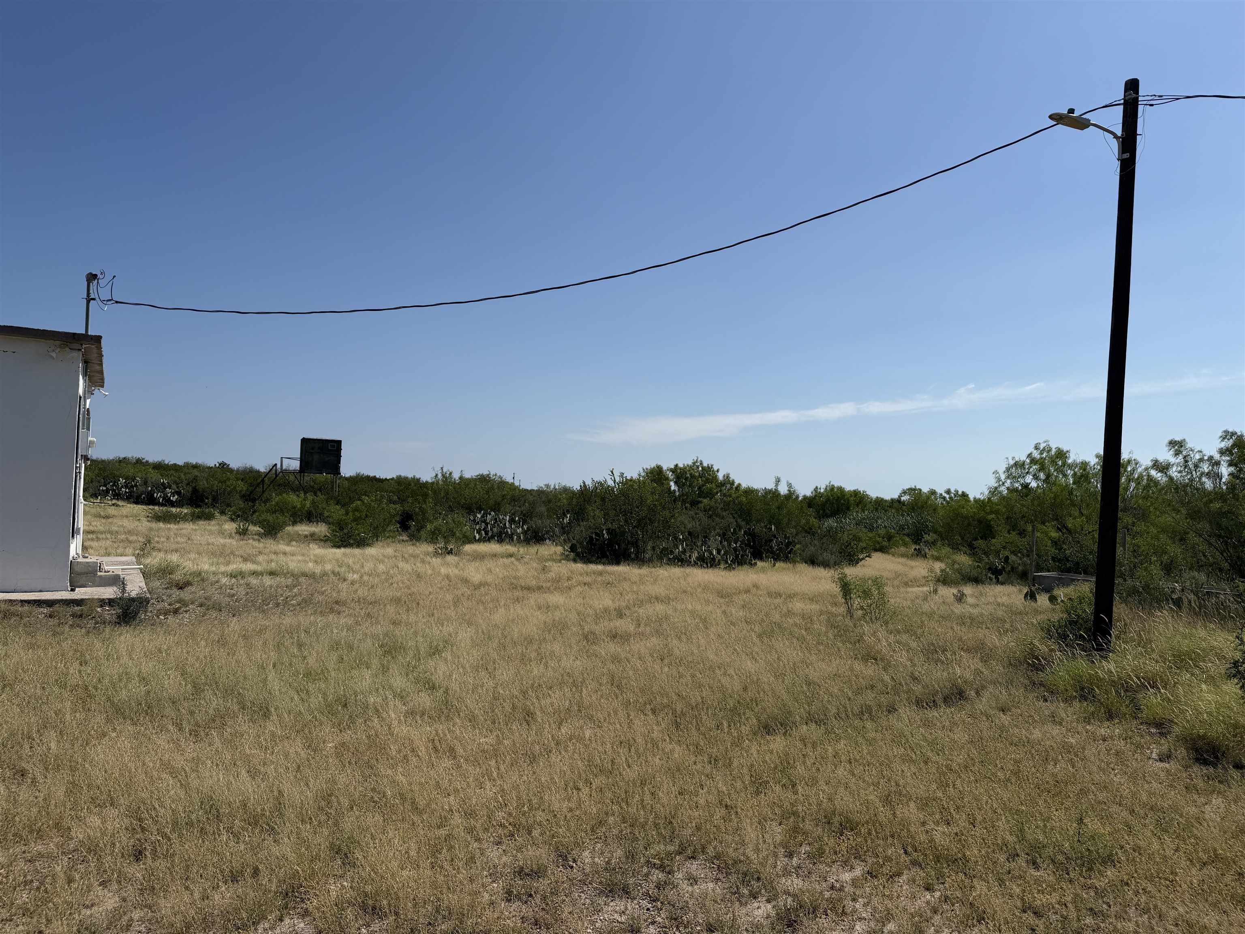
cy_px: 467
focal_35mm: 24
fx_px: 863
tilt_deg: +3.7
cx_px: 622
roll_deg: -2.1
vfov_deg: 56.8
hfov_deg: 71.6
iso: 80
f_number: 1.78
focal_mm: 6.76
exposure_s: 1/10309
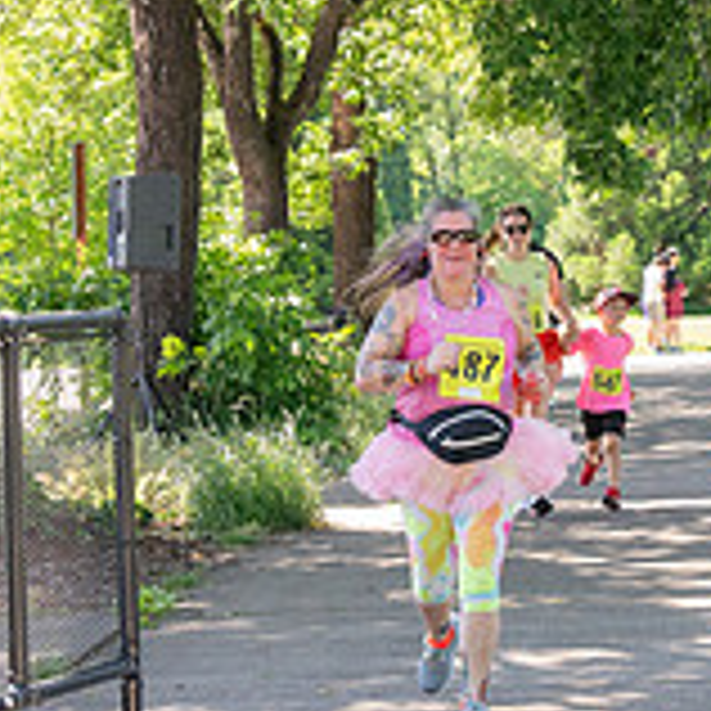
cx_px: 500
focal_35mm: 159
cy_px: 252
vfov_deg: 11.0
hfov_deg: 11.0
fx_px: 3695
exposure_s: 1/400
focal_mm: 34
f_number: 4
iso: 500
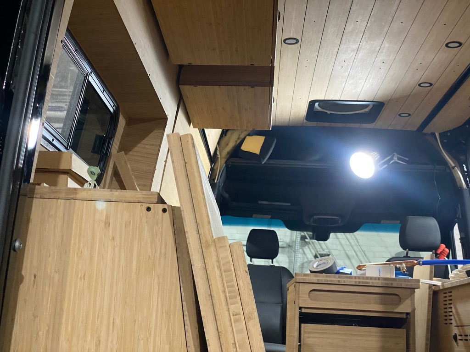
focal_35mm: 52
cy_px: 176
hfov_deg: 36.8
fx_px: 706
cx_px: 235
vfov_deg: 28.0
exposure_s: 1/40
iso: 640
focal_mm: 6
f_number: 2
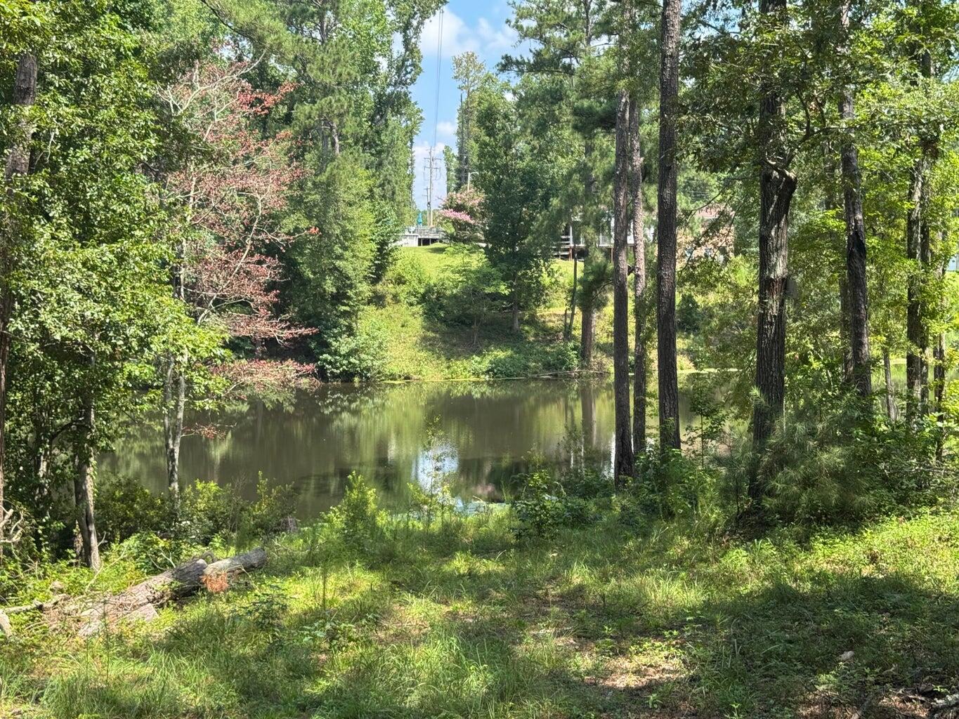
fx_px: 1330
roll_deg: -0.2
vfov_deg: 30.3
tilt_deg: -5.4
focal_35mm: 48
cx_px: 480
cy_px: 360
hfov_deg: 39.7
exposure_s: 1/913
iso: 64
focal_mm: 6.76
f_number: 1.78
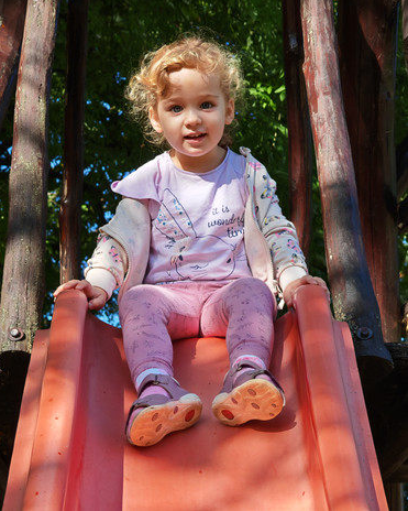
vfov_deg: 19.2
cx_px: 203
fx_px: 1510
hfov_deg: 15.4
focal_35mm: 100
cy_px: 237
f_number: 3
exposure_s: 1/330
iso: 50
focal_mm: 14.92
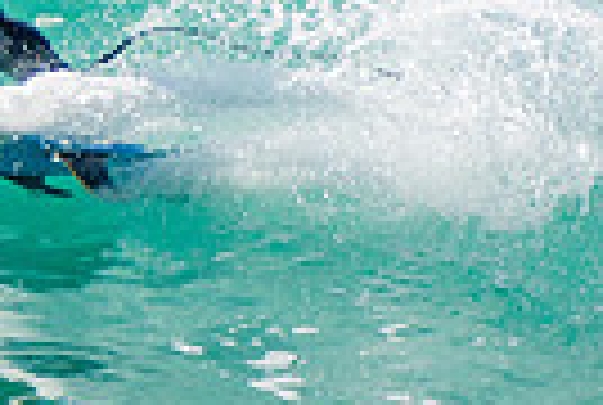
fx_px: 43462
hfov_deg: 0.8
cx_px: -63
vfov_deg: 0.5
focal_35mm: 2589
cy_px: -110
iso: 280
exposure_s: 1/2000
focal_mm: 400
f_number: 5.6
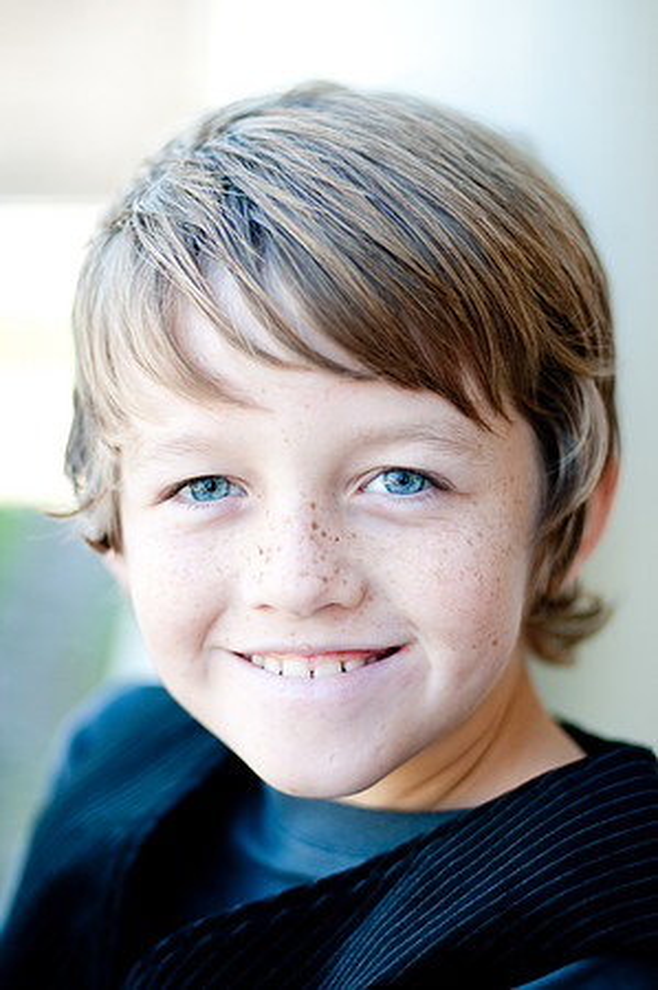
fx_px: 2061
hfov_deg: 18.1
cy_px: 495
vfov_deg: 27.0
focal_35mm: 75
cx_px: 329
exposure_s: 1/320
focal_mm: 50
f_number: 1.8
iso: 200
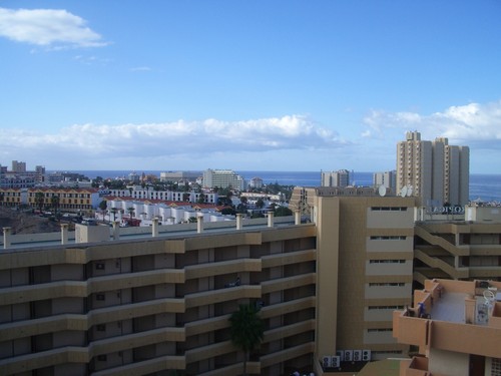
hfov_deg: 52.6
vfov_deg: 40.7
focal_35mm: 35
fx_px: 507
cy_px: 188
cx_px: 250
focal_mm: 5.8
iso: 80
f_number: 4.3
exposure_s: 1/500
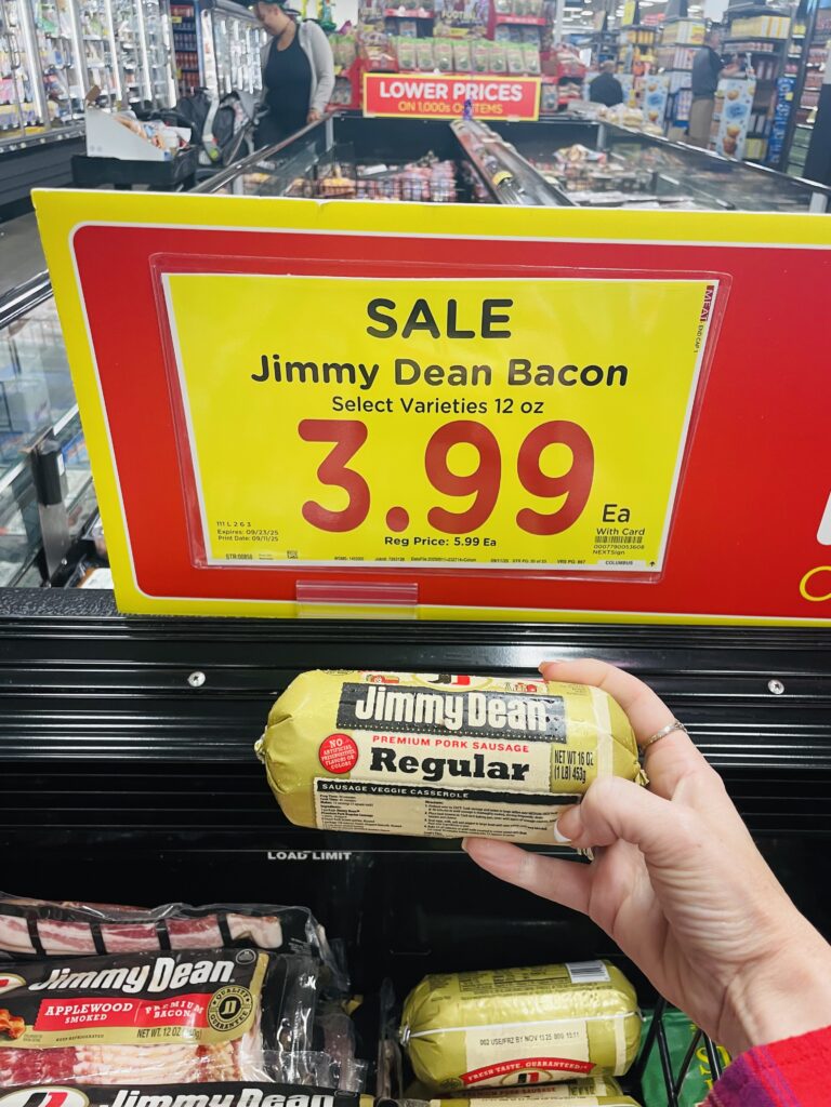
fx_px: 832
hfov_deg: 53.1
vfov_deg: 67.3
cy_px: 554
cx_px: 416
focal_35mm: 26
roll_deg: -1.5
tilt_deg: -29.0
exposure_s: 1/60
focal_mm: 4.2
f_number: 1.6
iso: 80
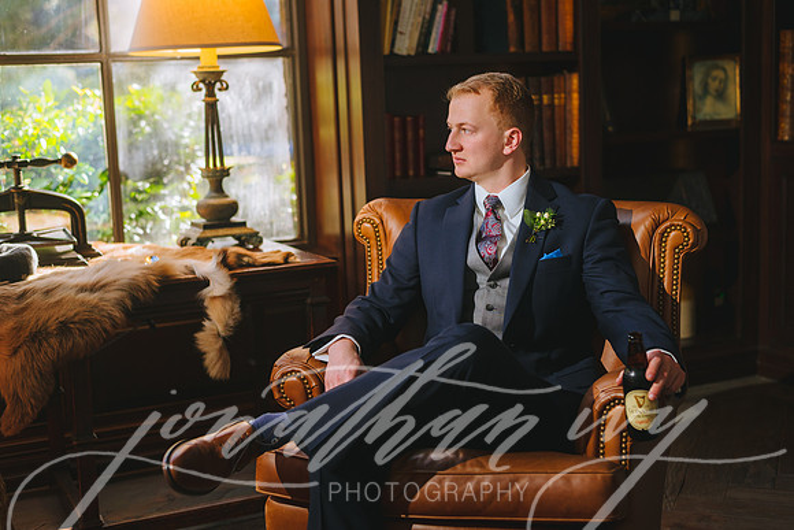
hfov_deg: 39.6
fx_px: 1103
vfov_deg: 27.0
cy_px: 265
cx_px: 397
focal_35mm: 50
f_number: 2.8
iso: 320
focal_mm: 50
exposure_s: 1/160
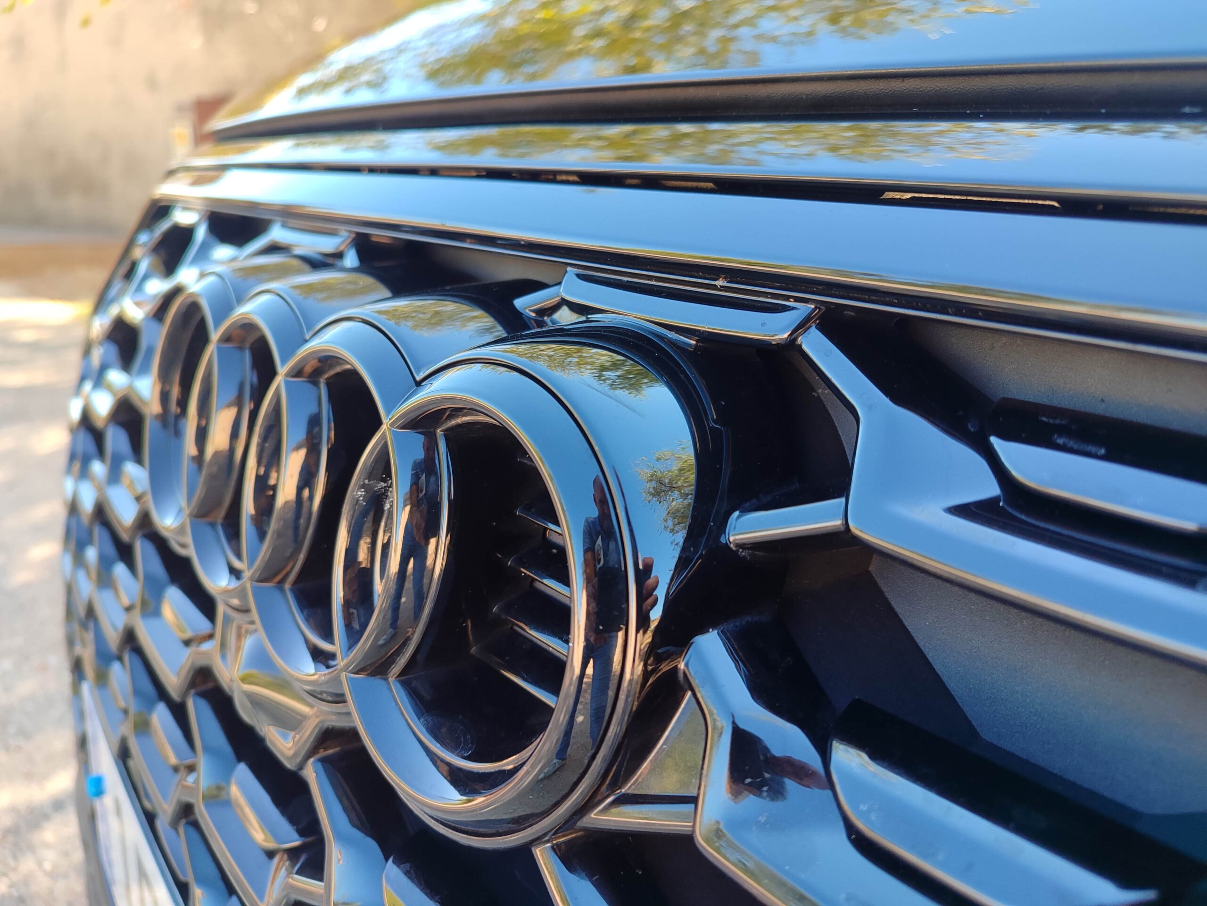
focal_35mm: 25
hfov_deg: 69.4
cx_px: 604
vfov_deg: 54.9
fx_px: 872
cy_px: 453
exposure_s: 1/100
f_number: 1.89
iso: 95
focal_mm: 5.95
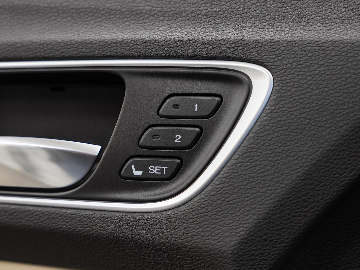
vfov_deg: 19.8
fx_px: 773
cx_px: 172
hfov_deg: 26.2
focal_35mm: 74
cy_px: 141
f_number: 3.5
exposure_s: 1/40
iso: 640
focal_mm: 54.6
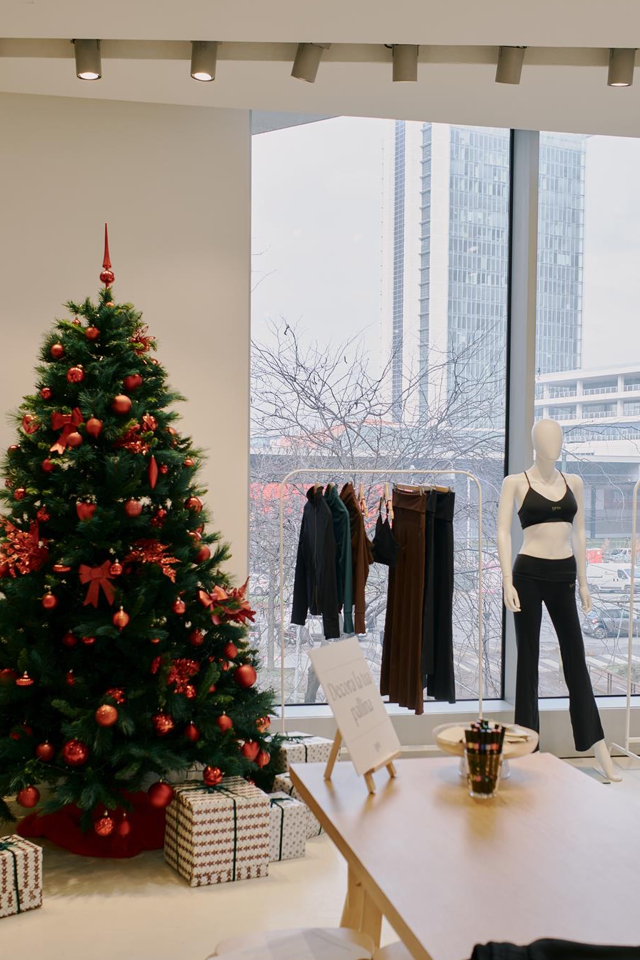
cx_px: 329
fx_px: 1067
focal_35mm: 40
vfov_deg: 48.3
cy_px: 542
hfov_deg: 33.4
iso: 640
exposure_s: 1/180
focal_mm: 23
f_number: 4
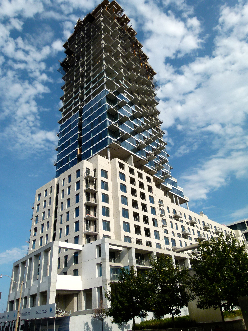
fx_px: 239
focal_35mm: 25
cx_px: 124
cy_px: 166
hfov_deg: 54.9
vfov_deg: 69.4
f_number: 4
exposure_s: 1/1300
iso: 100
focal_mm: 4.5
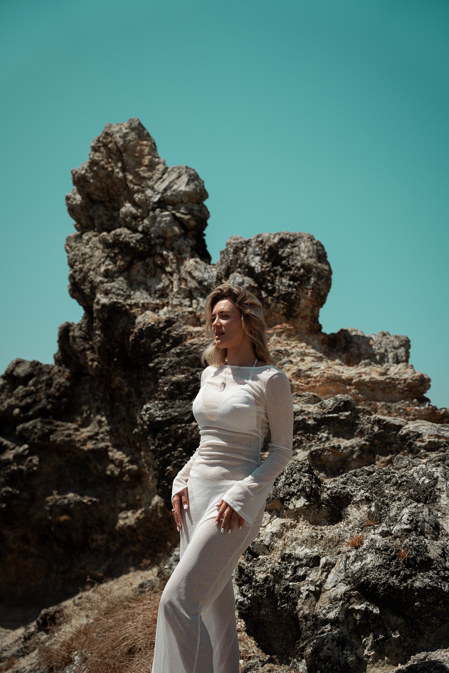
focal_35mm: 46
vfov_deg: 42.3
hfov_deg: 28.9
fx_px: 870
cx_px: 224
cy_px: 336
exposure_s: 1/1000
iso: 160
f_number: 3.2
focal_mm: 46.5
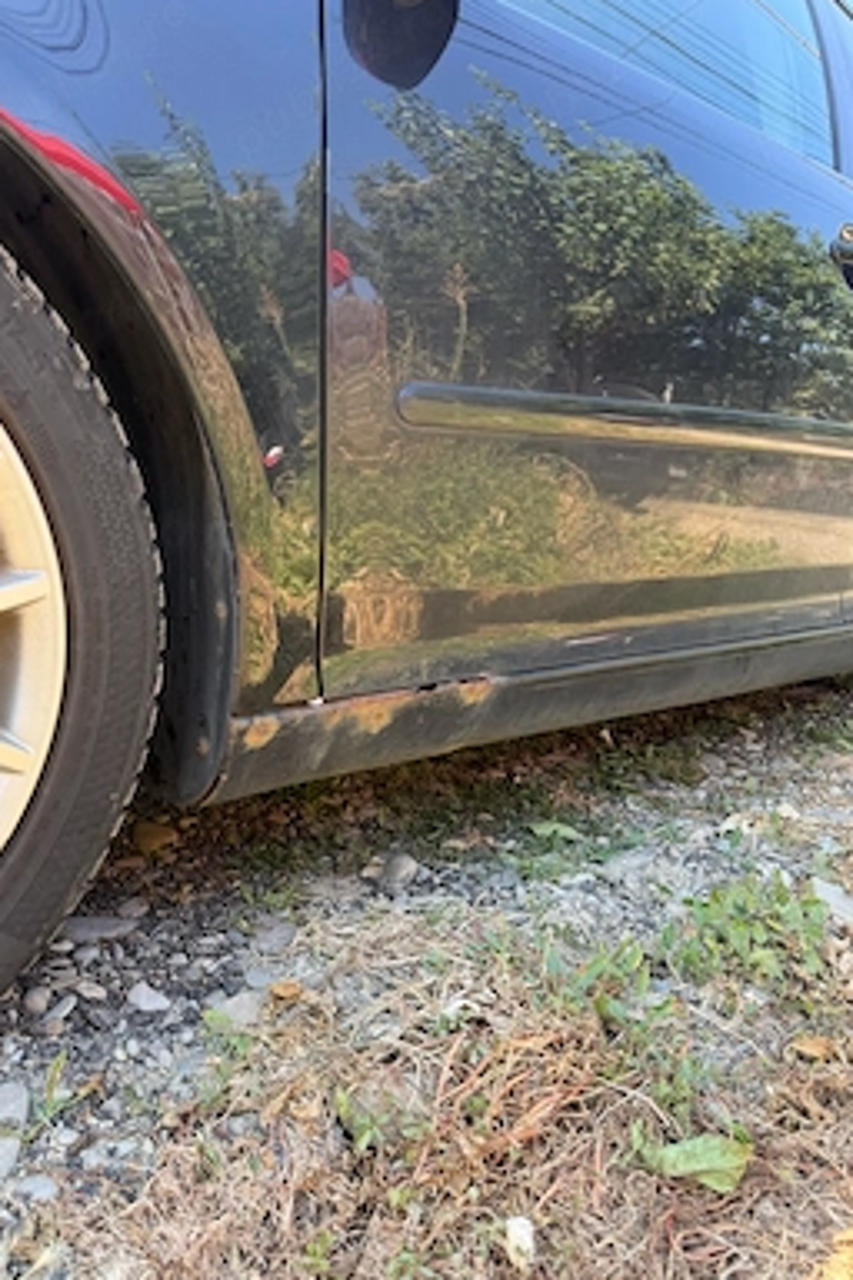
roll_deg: -7.6
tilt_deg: -8.9
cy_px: 637
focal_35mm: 26
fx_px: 924
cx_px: 407
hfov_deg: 49.5
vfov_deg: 69.4
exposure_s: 1/240
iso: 64
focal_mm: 6.76
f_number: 1.78
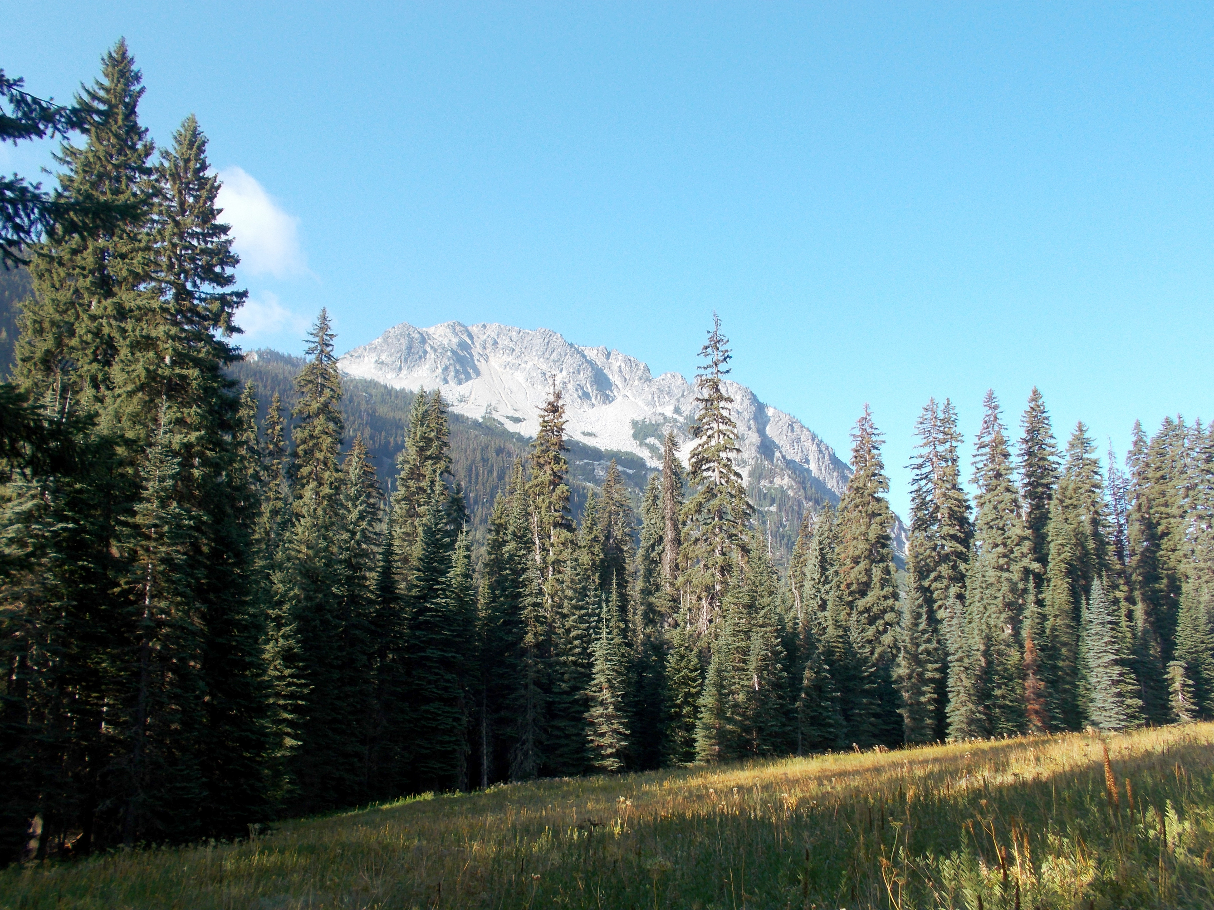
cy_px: 455
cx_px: 607
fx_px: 1052
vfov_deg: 46.8
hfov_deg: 60.0
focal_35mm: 30
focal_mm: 5.3
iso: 80
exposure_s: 1/320
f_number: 3.4
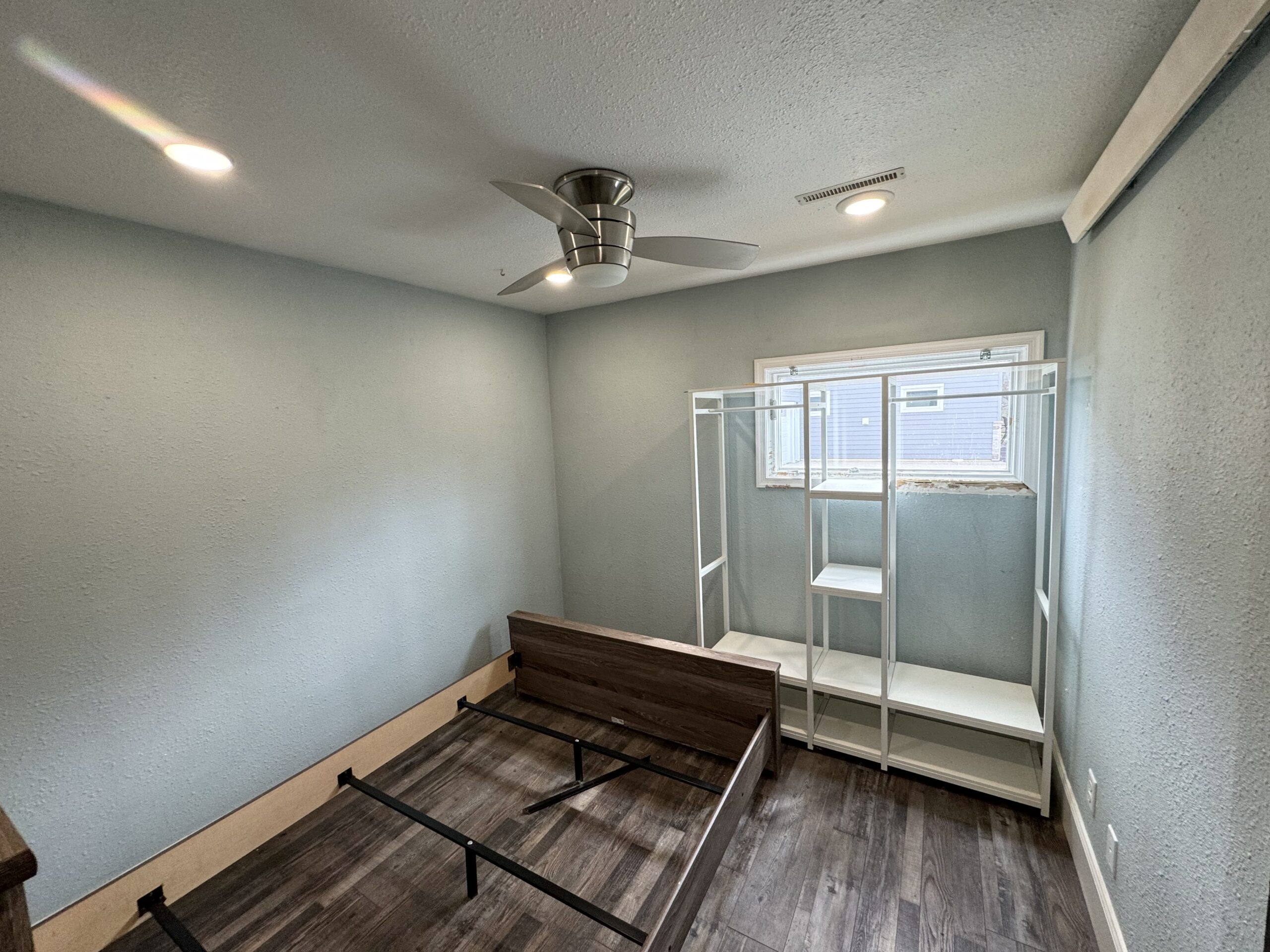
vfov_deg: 85.7
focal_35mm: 14
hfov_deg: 102.1
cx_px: 635
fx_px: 514
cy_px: 476
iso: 125
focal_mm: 2.22
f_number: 2.2
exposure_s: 1/120
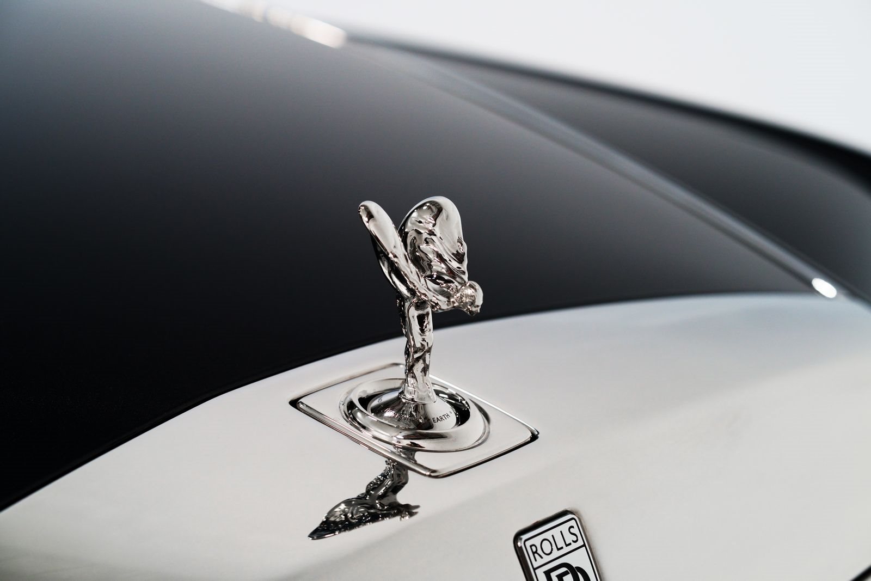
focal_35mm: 85
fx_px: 2057
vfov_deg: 16.1
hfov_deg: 23.9
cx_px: 436
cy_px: 290
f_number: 4
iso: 800
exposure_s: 1/100
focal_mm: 85
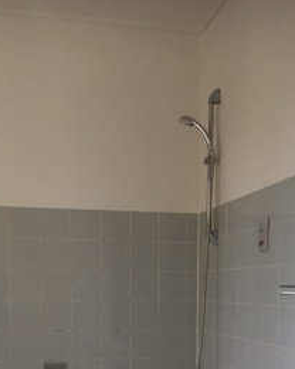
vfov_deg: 30.4
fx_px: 633
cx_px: 162
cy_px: 363
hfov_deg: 26.2
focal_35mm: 58
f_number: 2.2
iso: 50
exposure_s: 1/33
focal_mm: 4.15
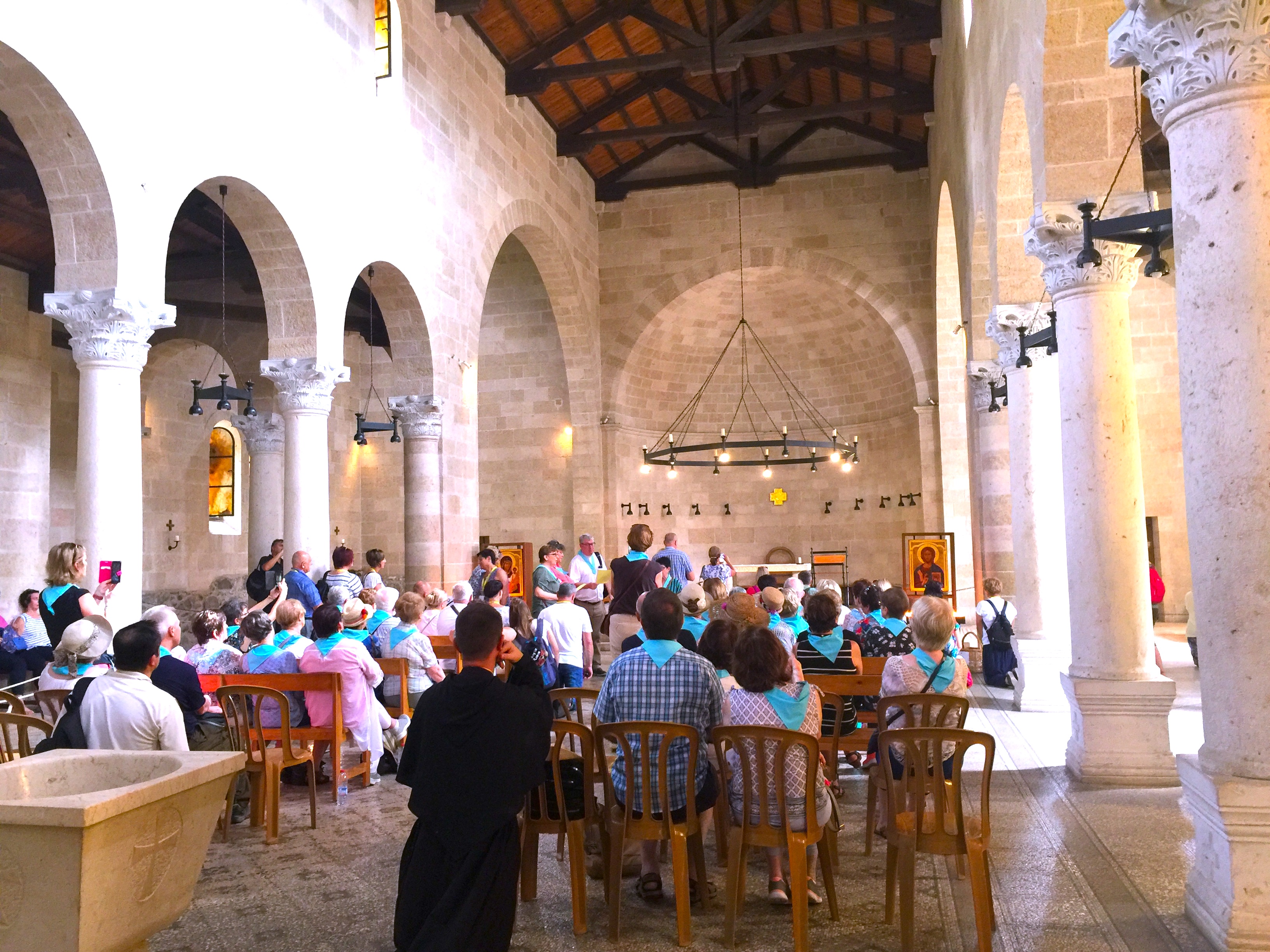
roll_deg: -0.9
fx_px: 1064
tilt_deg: +4.8
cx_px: 635
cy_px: 476
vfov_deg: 48.2
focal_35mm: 29
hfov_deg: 61.7
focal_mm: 4.15
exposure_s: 1/17
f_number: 2.2
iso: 80
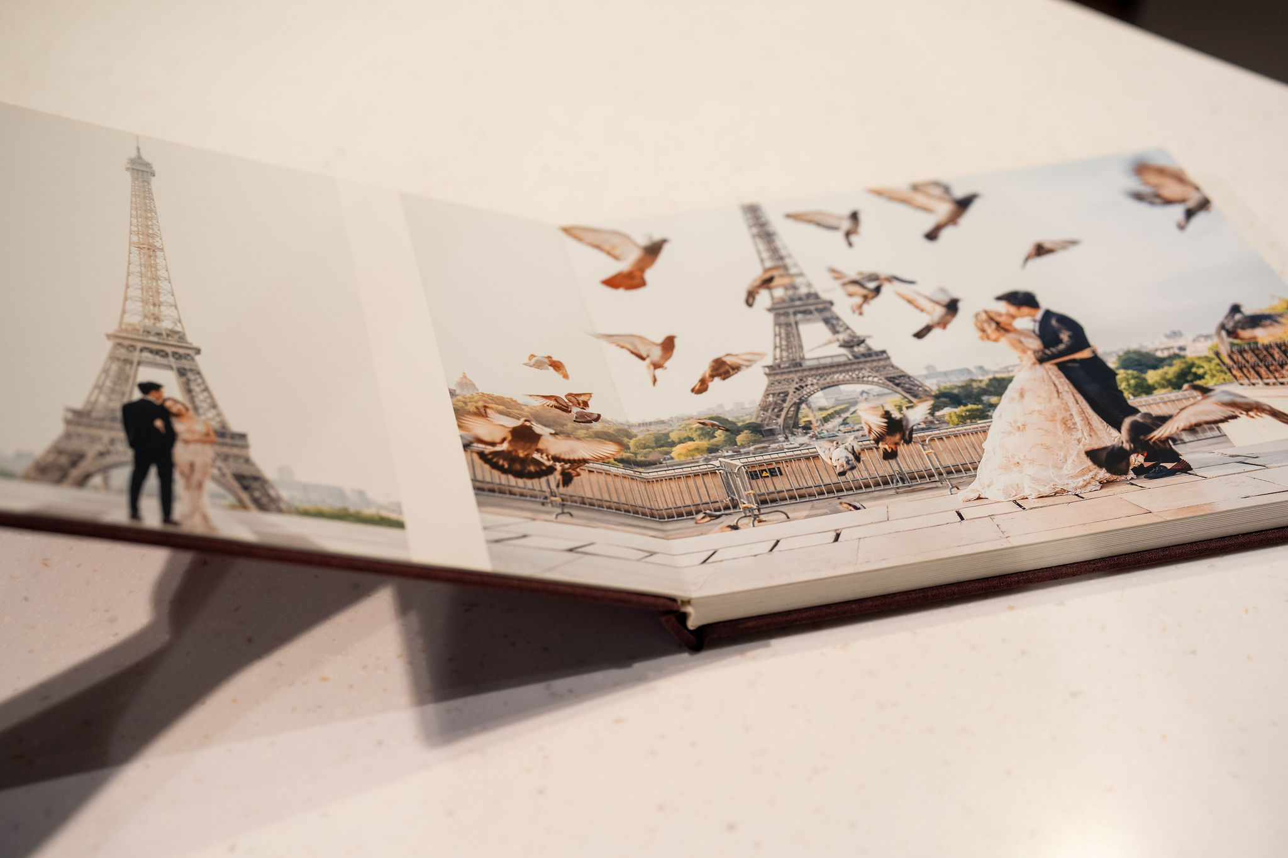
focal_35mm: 50
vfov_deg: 27.0
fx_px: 1789
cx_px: 644
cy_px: 429
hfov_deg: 39.6
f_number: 2.5
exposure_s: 1/160
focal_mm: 50
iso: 1250
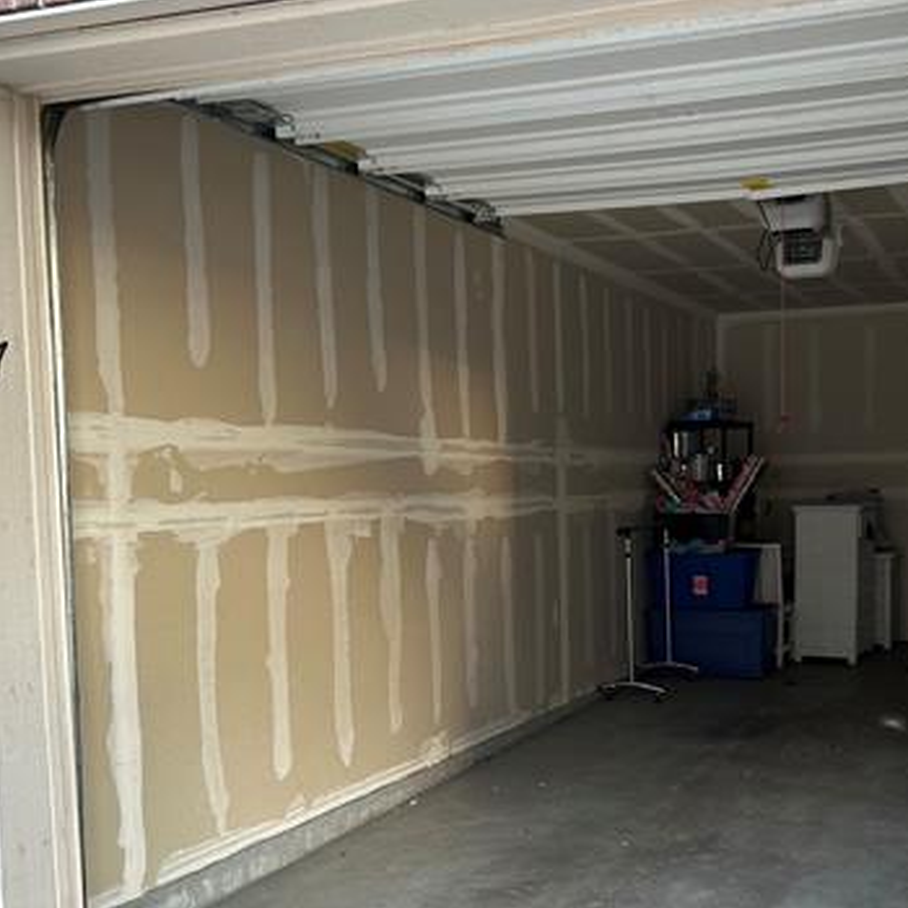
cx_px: 615
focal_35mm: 42
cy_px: 579
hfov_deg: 39.5
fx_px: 1246
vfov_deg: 39.7
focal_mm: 5.7
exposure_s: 1/120
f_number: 1.5
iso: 125
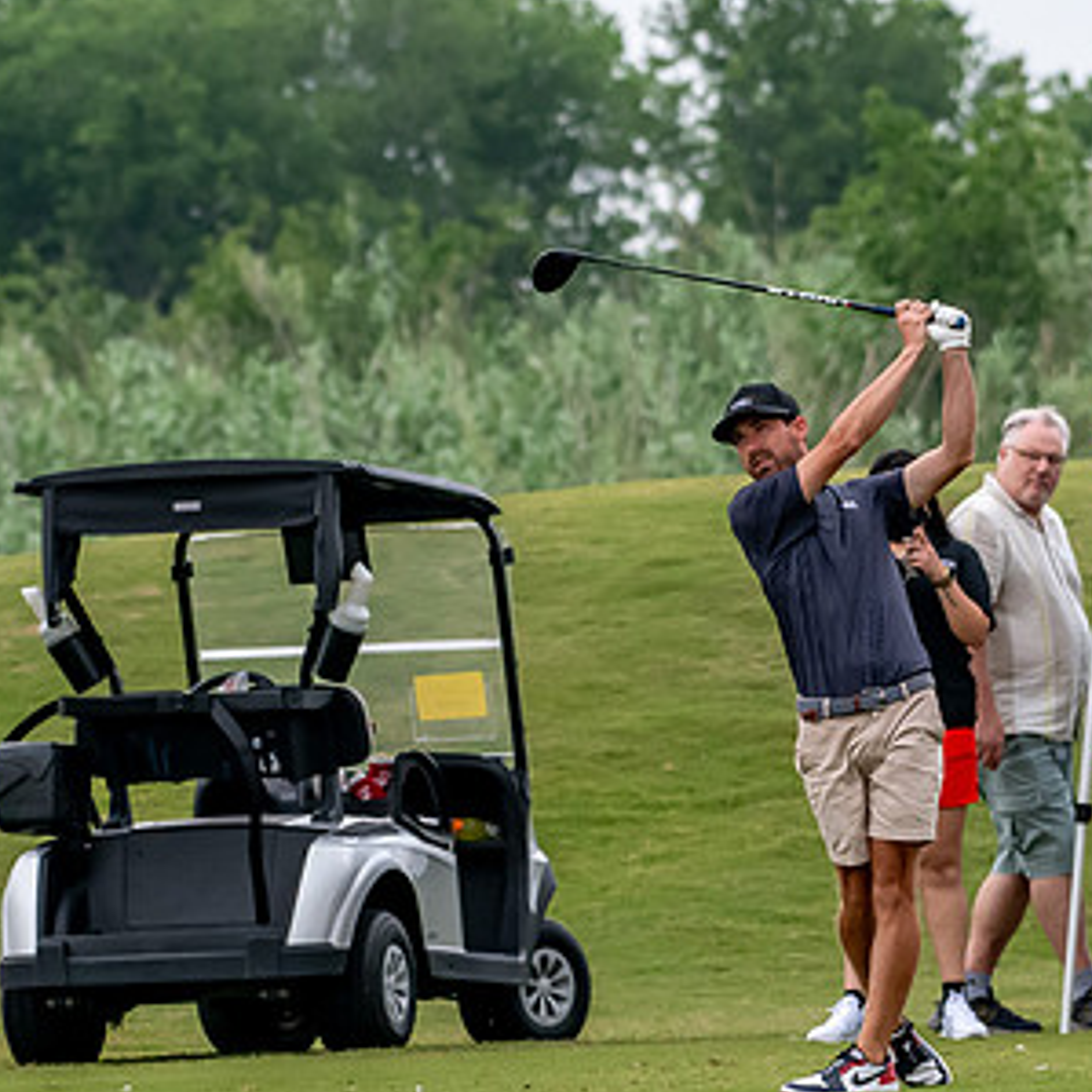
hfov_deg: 3.5
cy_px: 688
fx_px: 17631
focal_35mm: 494
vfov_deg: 3.5
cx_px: 599
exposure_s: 1/2000
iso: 1600
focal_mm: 200
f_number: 5.6
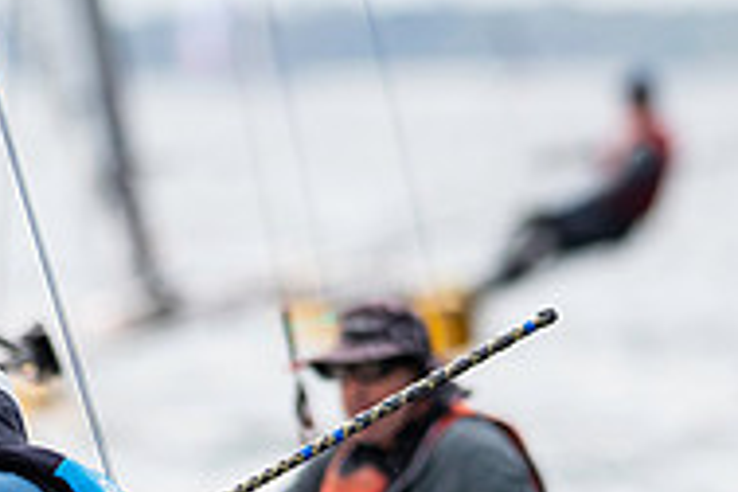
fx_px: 28308
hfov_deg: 1.5
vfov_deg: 1.0
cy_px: 693
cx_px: -16
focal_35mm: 1381
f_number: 5
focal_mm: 300
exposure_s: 1/4000
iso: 400
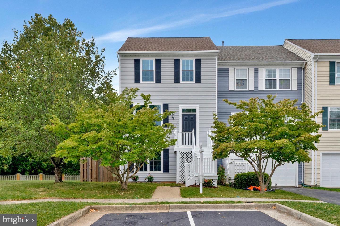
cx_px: 170
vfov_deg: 41.1
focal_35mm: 32
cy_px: 113
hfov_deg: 58.7
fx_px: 302
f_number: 7.1
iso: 1250
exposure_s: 1/100
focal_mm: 32
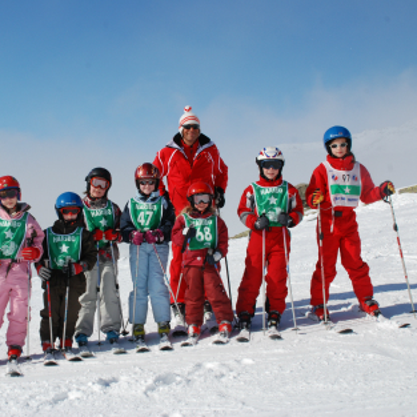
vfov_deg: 27.7
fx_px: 845
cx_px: 131
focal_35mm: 62
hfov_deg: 27.5
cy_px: 207
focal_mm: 32
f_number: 10
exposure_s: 1/400
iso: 200
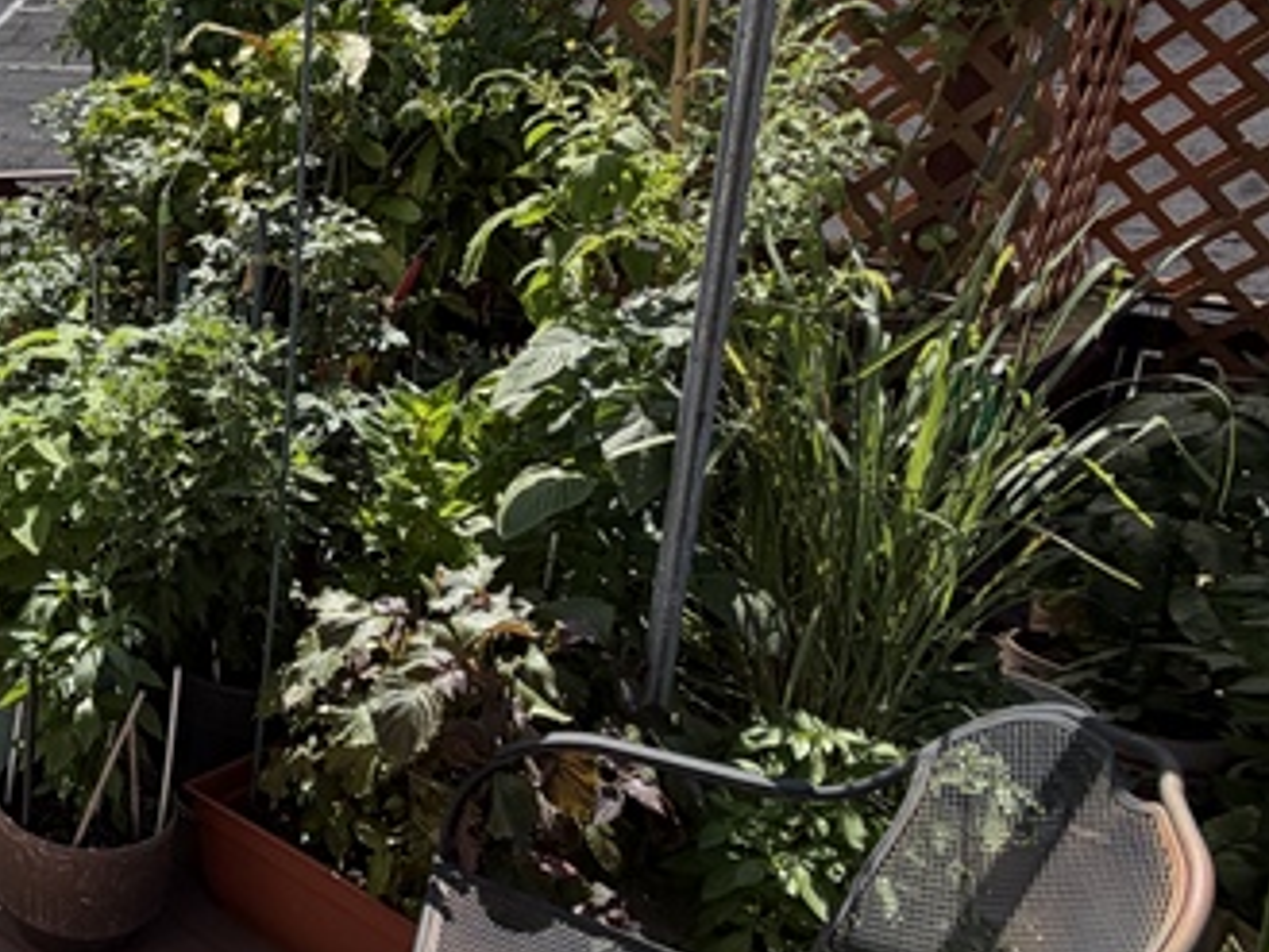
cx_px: -4
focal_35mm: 34
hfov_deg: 45.4
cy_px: 355
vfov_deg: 41.5
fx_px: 1247
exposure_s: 1/779
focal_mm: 2.22
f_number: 2.2
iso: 25
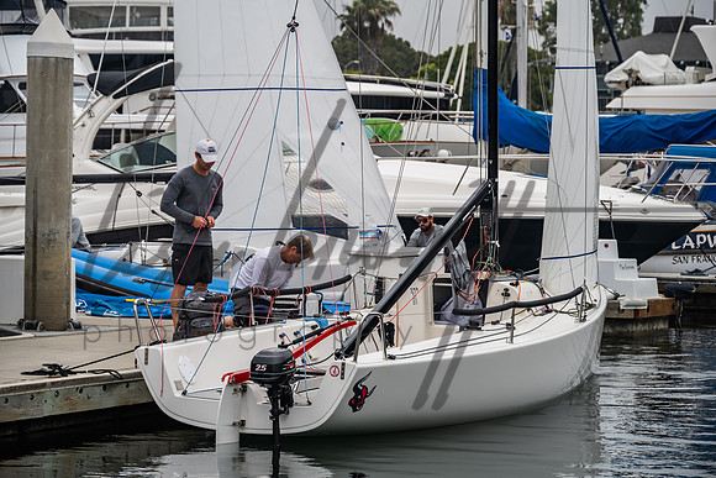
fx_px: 2586
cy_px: 239
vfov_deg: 10.6
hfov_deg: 15.8
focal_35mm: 130
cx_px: 358
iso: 400
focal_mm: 130
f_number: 6.3
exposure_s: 1/800
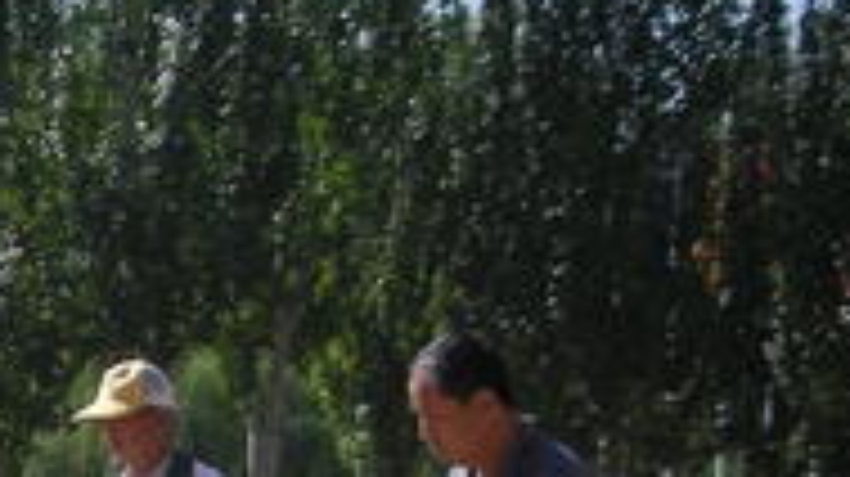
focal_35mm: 129
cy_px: 729
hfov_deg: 15.5
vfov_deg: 9.1
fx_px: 2905
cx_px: -378
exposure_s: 1/183
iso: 50
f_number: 5.7
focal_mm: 5.7
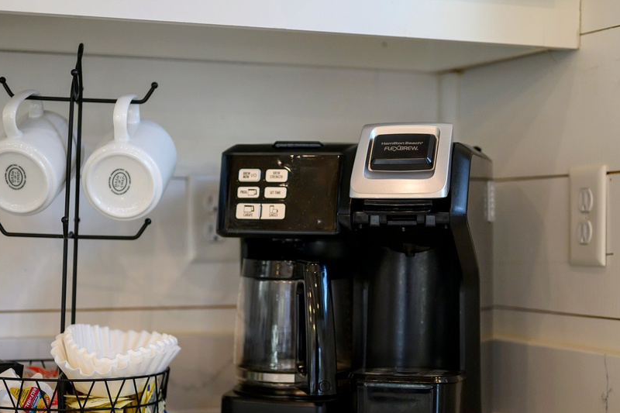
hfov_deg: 27.0
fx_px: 1291
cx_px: 294
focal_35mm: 75
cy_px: 260
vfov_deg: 18.1
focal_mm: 50
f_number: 1.8
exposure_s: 1/640
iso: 320
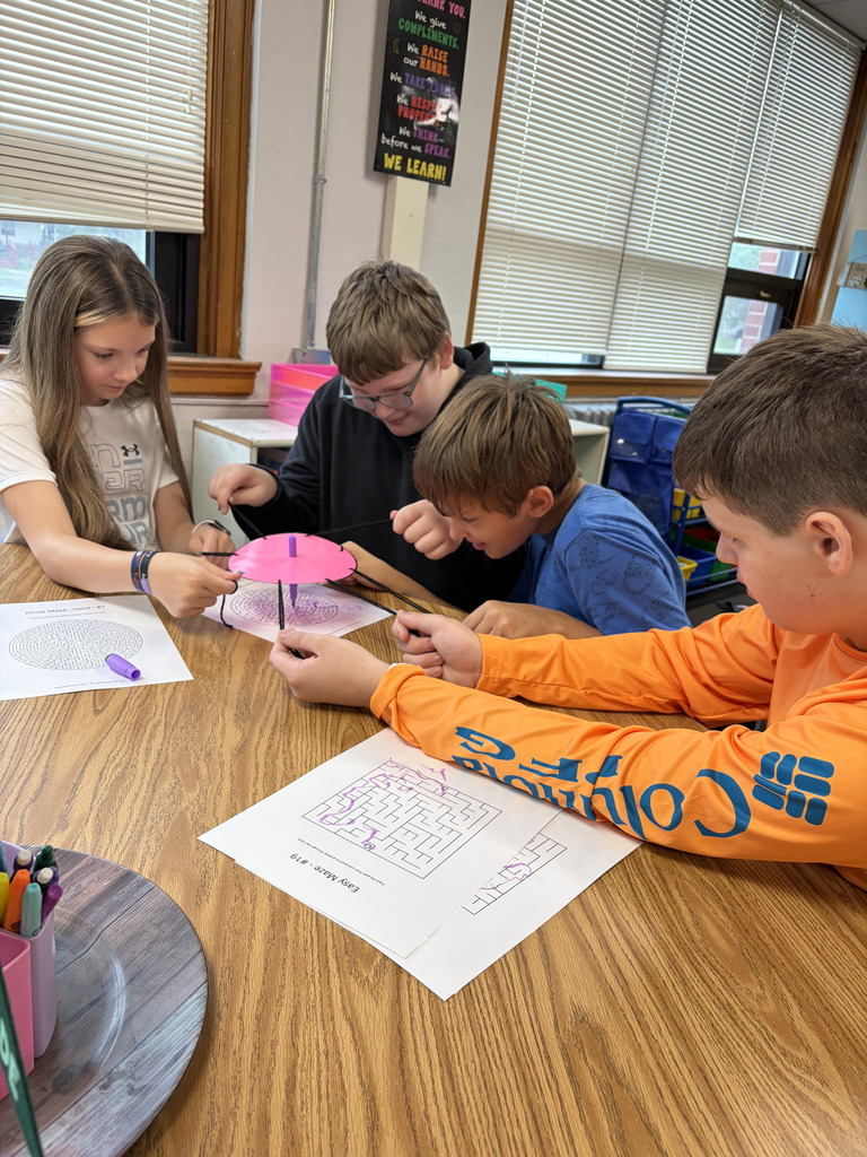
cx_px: 434
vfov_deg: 67.3
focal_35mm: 26
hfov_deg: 53.1
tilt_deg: -18.4
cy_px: 578
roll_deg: -6.8
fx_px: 868
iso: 125
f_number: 1.6
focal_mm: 5.96
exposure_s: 1/80
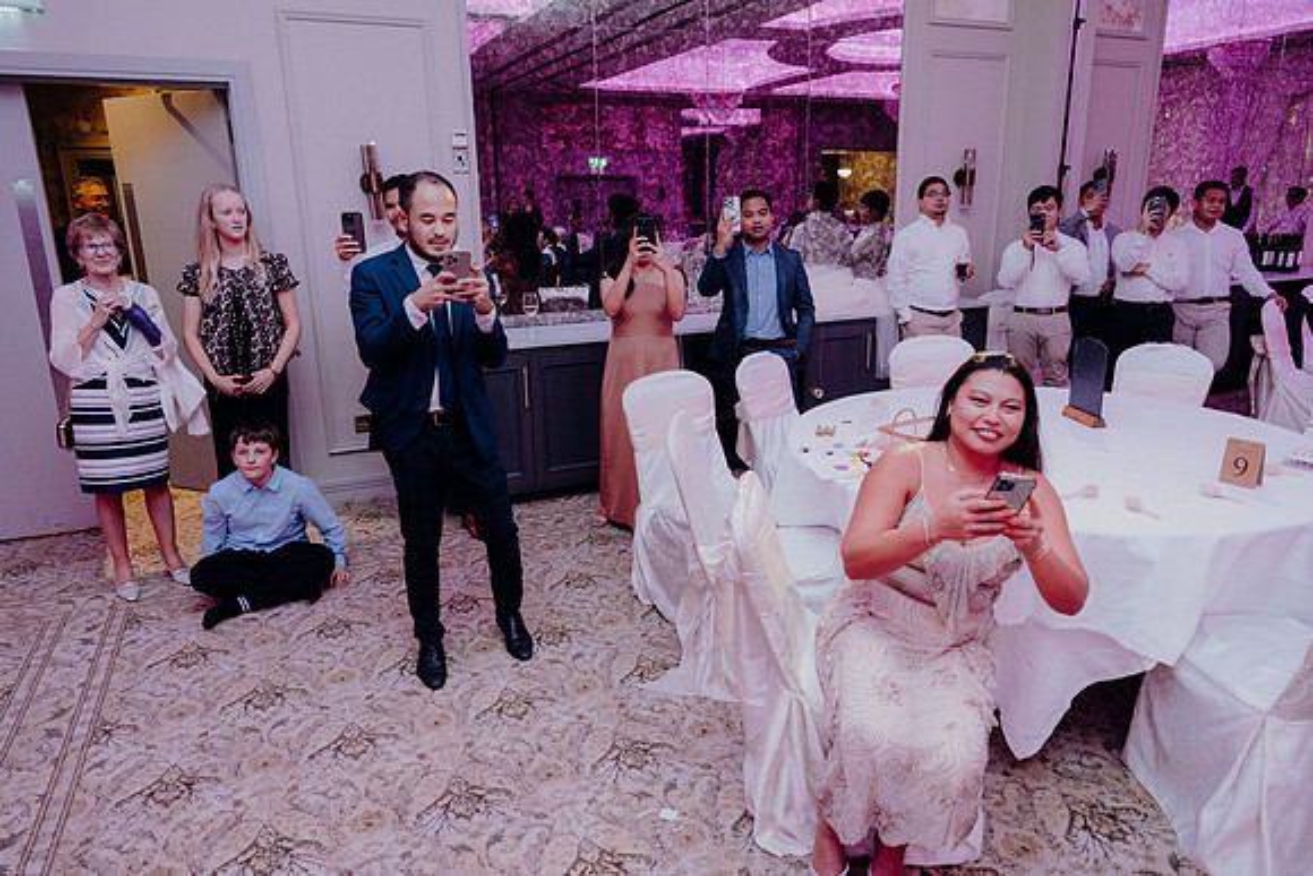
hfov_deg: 73.7
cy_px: 438
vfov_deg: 53.2
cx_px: 656
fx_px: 875
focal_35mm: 24
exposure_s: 1/160
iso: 3200
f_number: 3.5
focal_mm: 24
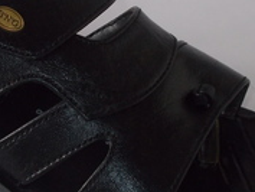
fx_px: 811
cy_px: 63
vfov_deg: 13.5
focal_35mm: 110
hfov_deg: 17.8
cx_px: 75
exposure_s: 1/30
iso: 200
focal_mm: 6.9
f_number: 3.9
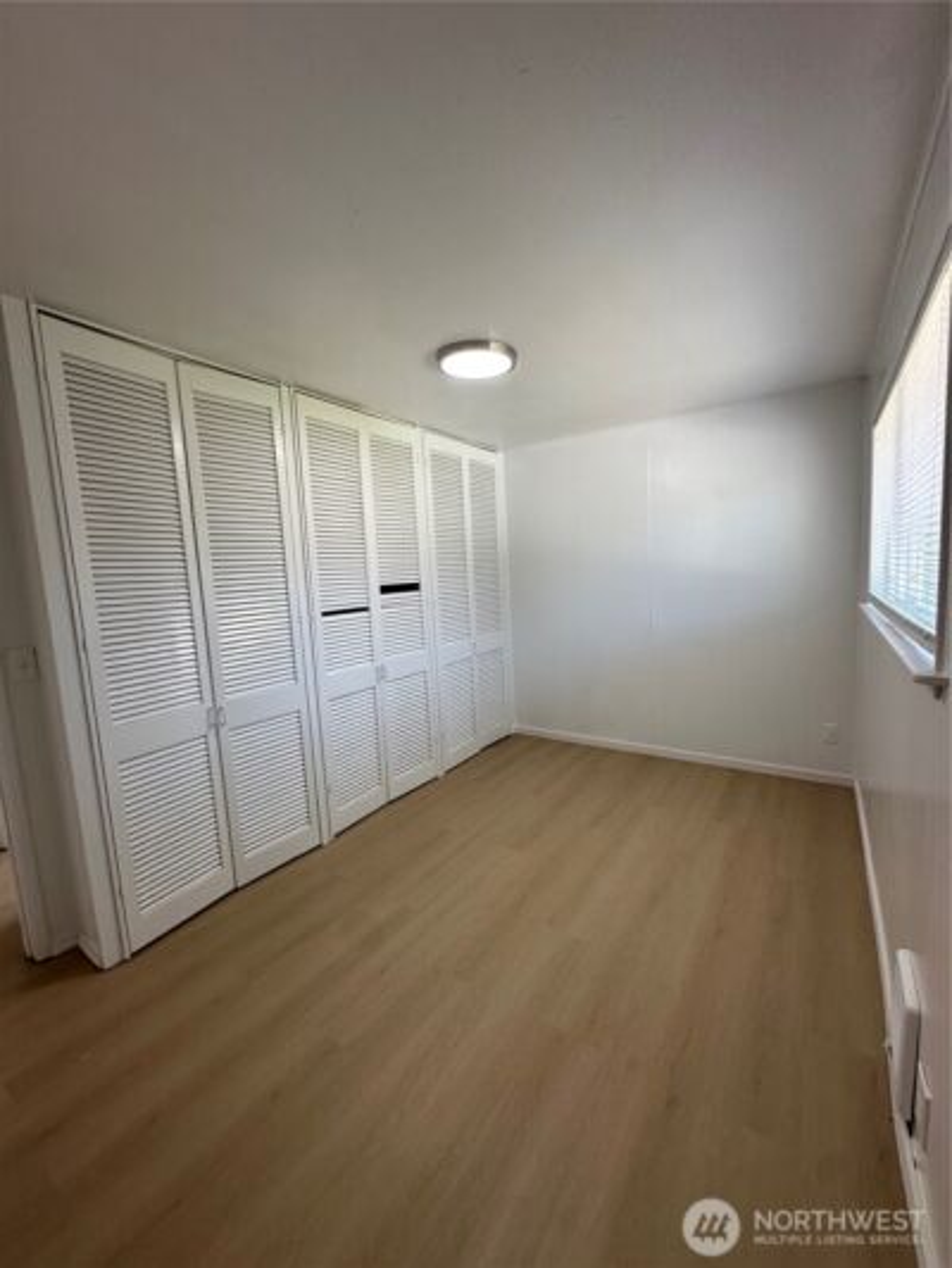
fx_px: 513
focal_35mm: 14
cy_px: 634
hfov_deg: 85.7
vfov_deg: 102.1
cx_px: 476
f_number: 2.2
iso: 100
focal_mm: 2.22
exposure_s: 1/120
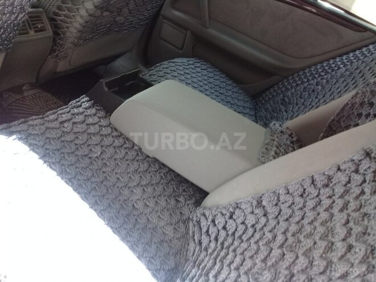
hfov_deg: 58.4
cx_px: 188
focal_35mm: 31
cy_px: 141
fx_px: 337
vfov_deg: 45.4
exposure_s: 1/50
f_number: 2.2
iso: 64
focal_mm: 3.3
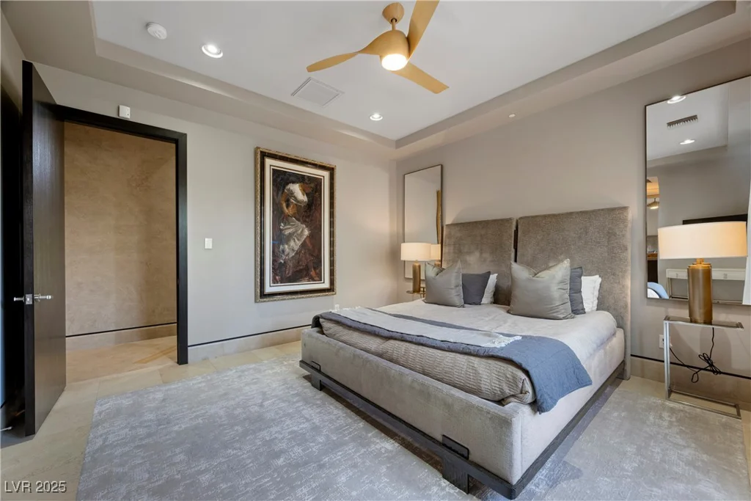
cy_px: 250
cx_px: 376
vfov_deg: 81.2
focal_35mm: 14
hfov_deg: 104.2
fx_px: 292
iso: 500
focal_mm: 14
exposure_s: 1
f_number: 8
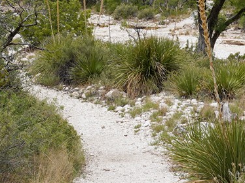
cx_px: 78
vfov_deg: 10.1
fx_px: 1019
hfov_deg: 13.7
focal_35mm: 144
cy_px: -46
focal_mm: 28
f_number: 14
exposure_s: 1/100
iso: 100
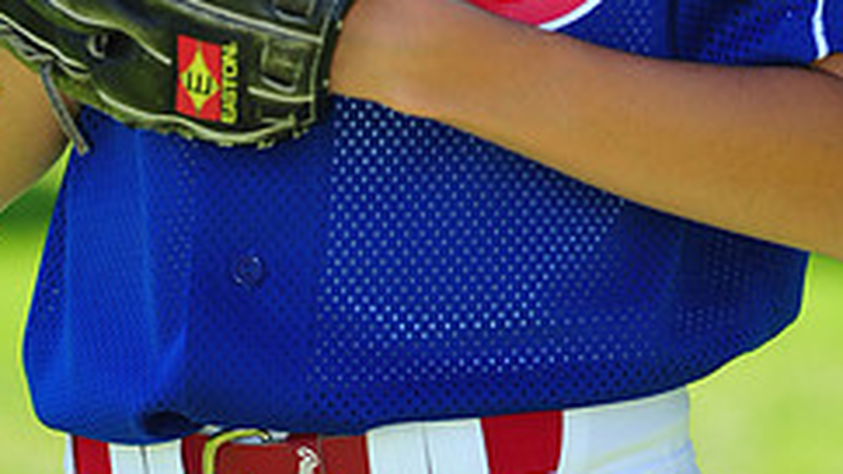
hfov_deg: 4.3
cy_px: -502
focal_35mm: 502
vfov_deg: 2.4
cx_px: 404
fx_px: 11219
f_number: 5.6
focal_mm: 200
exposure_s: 1/320
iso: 200
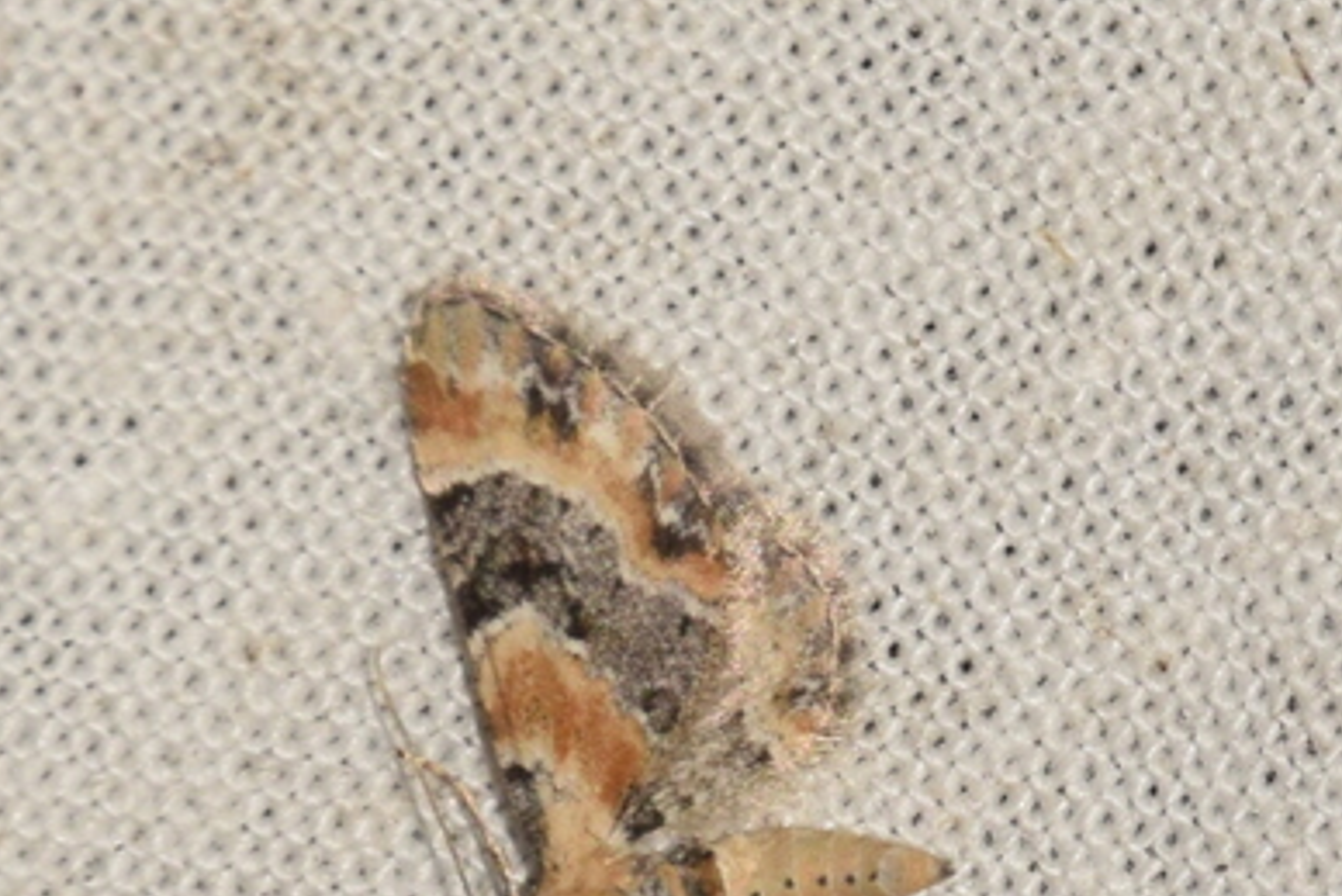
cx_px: 688
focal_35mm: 346
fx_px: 12902
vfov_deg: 4.0
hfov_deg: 6.0
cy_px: 906
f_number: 14
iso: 400
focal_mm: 140
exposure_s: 1/200
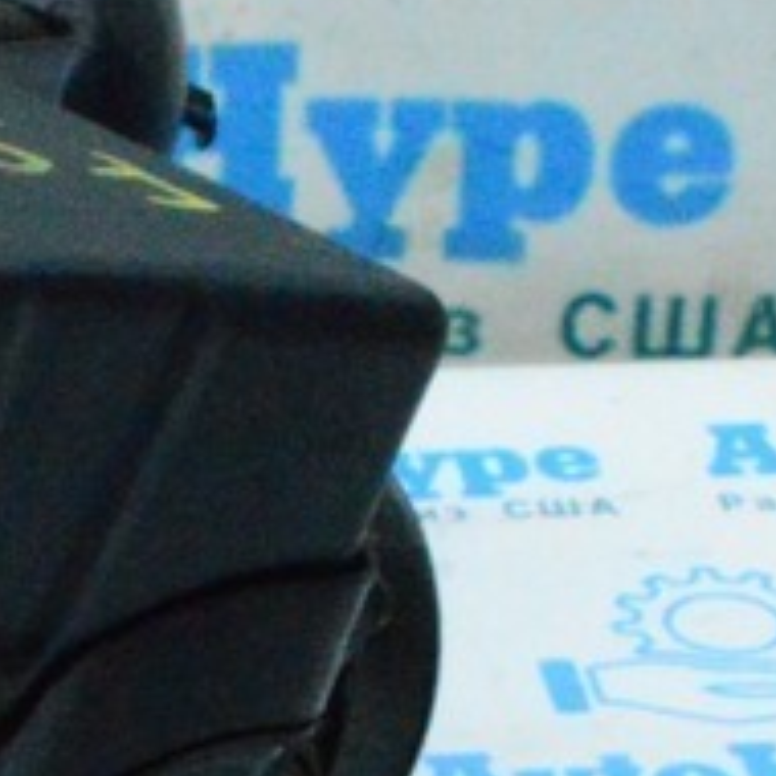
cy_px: 737
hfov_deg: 8.5
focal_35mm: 199
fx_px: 5054
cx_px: -547
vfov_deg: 8.7
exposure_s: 1/50
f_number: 29
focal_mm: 29
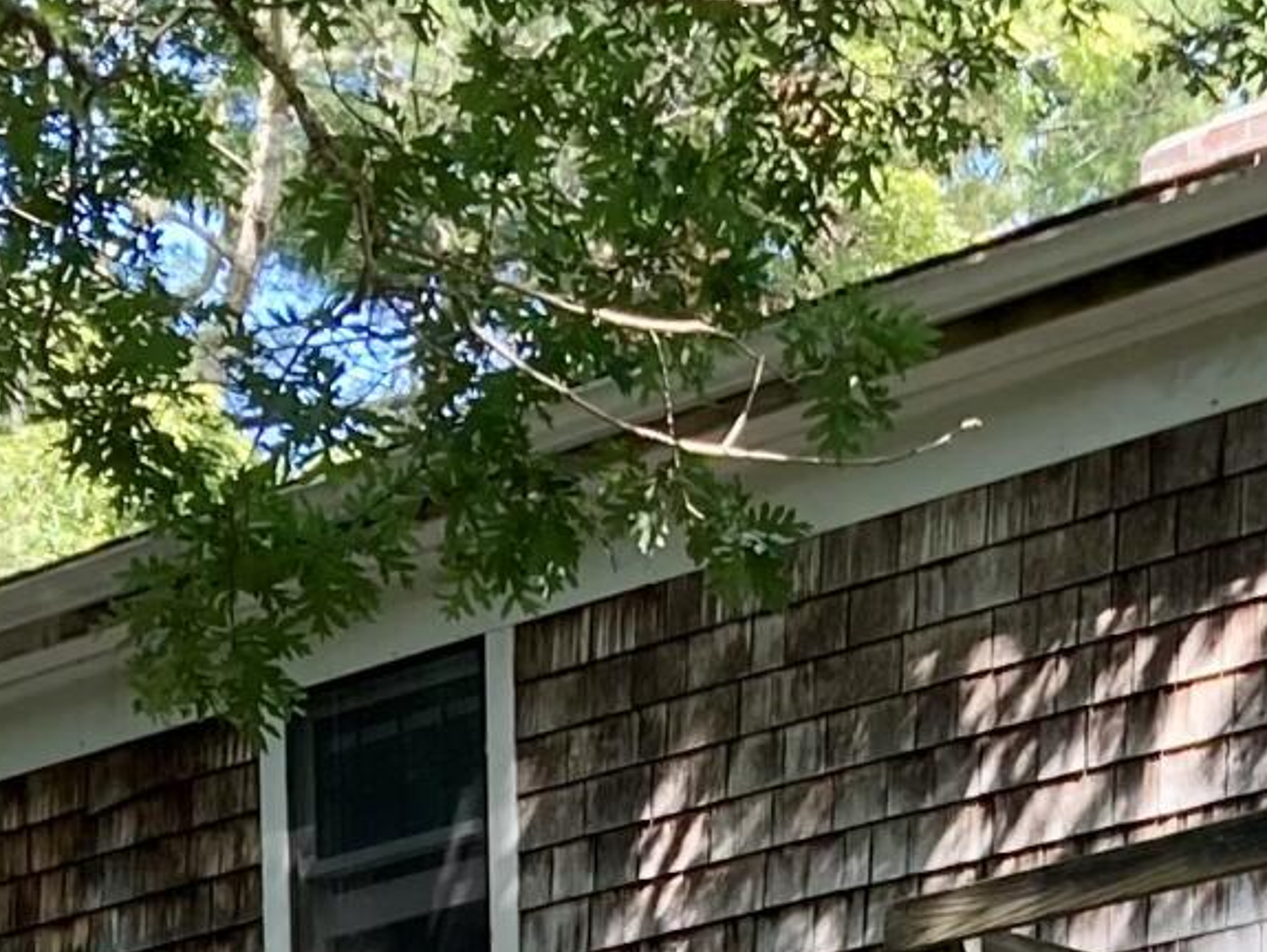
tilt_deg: +2.0
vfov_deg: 9.2
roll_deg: -1.0
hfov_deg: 13.4
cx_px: 1214
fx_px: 5347
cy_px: 2224
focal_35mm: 146
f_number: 1.8
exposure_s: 1/121
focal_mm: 3.99
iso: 25
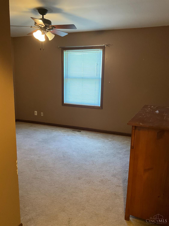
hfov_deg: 48.2
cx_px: 84
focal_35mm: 29
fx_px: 189
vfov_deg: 61.7
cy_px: 113
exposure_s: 1/40
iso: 320
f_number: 1.8
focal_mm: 3
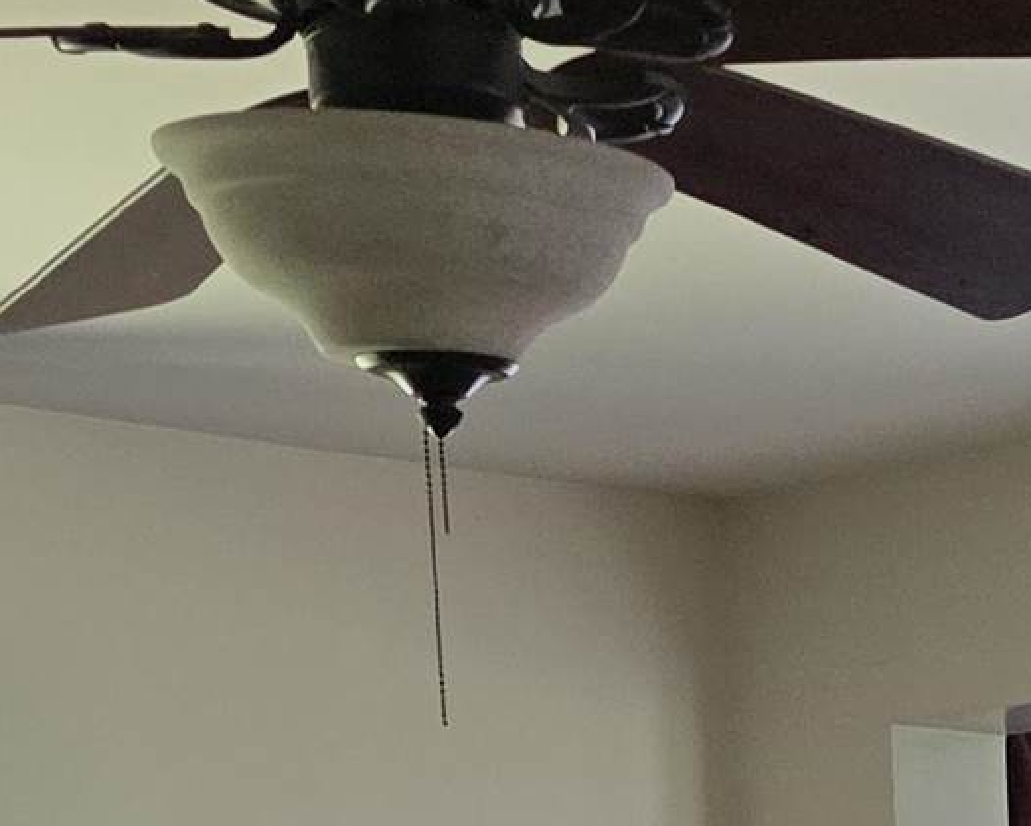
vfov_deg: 10.1
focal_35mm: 132
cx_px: 1262
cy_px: 2043
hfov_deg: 14.1
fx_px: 4029
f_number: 1.7
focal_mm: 6.3
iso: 250
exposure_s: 1/180
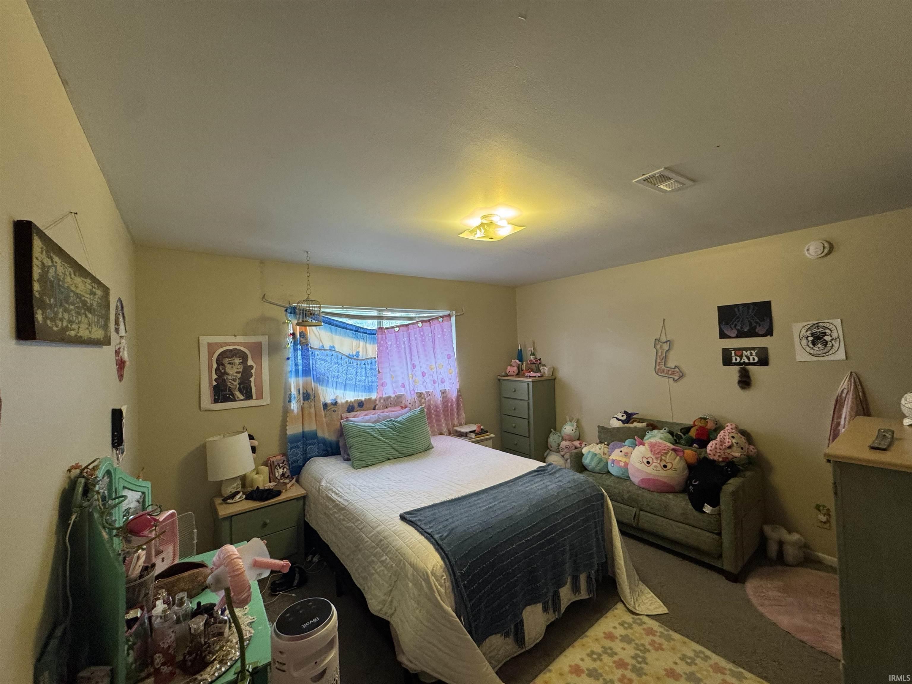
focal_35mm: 14
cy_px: 342
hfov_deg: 102.1
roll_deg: +1.7
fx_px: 369
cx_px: 456
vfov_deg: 85.7
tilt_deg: +2.7
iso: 250
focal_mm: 2.22
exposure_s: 1/120
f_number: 2.2
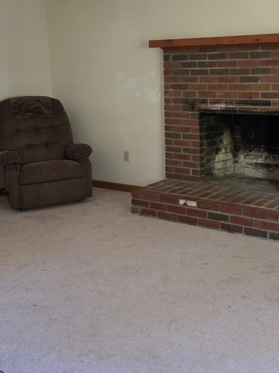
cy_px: 135
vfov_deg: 40.9
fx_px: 494
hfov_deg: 31.3
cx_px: 186
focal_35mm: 46
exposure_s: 1/120
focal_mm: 6.5
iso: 1250
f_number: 1.4
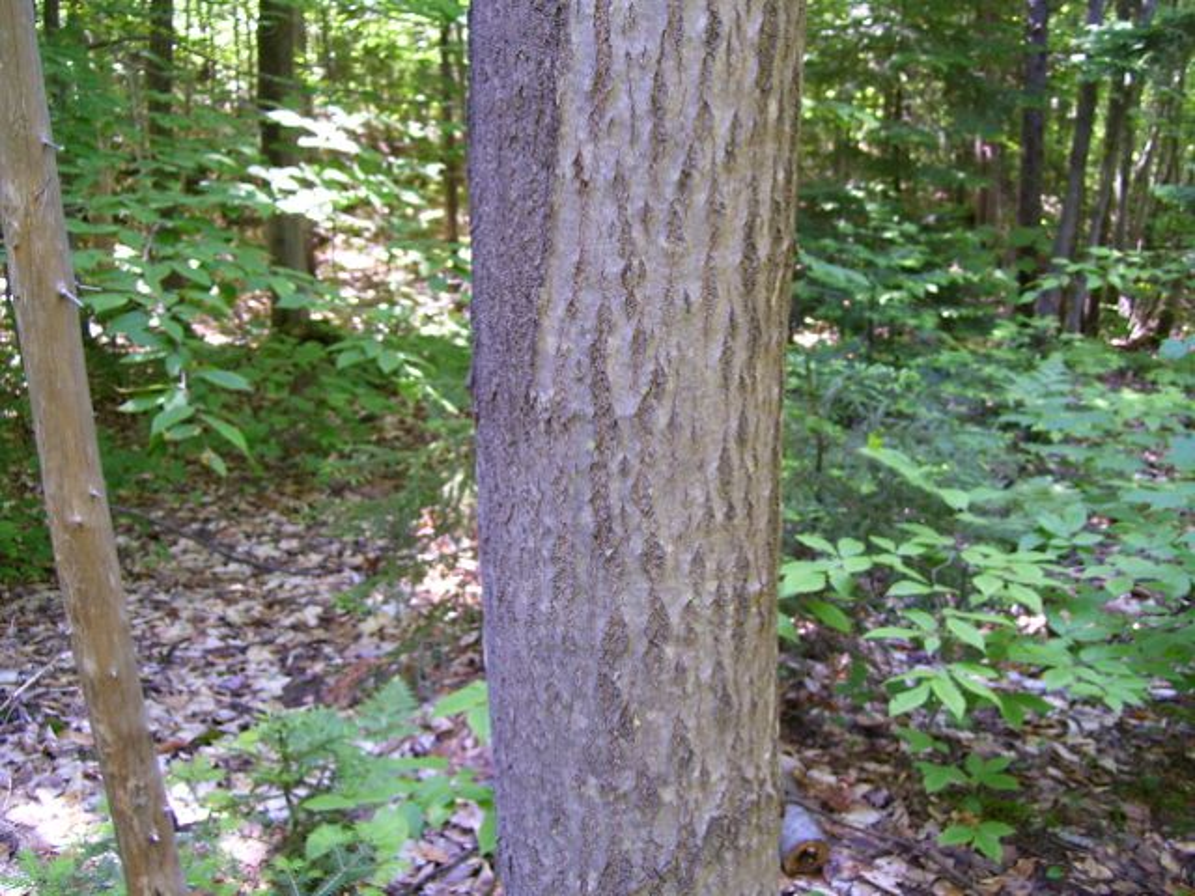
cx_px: 598
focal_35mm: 37
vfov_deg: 38.7
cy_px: 448
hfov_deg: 50.1
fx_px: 1277
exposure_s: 1/30
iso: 160
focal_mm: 6
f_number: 2.7
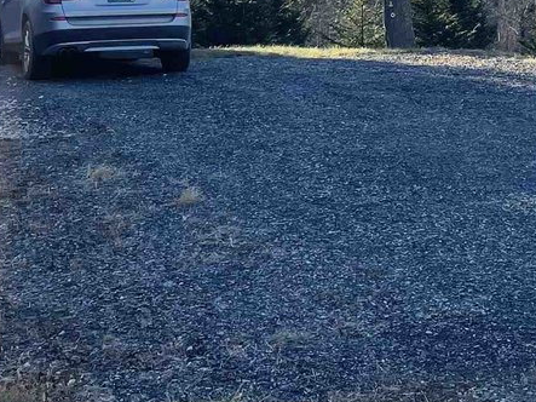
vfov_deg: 15.2
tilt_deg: -0.6
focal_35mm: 94
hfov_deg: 20.8
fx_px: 1455
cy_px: -84
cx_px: 374
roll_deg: +2.2
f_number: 1.6
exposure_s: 1/1770
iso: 32
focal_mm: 4.2
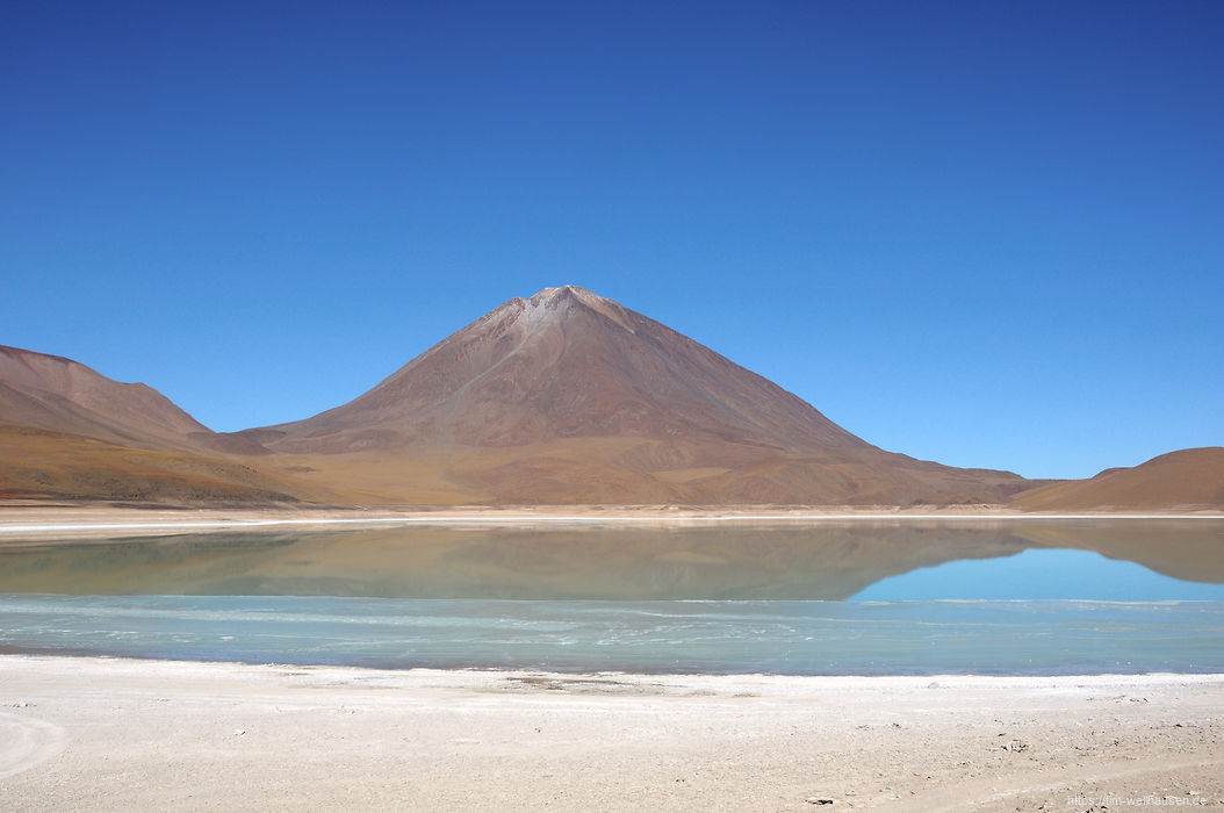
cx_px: 612
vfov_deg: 39.9
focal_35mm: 33
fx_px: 1121
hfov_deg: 57.3
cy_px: 406
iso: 200
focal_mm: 22
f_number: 11
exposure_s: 1/400
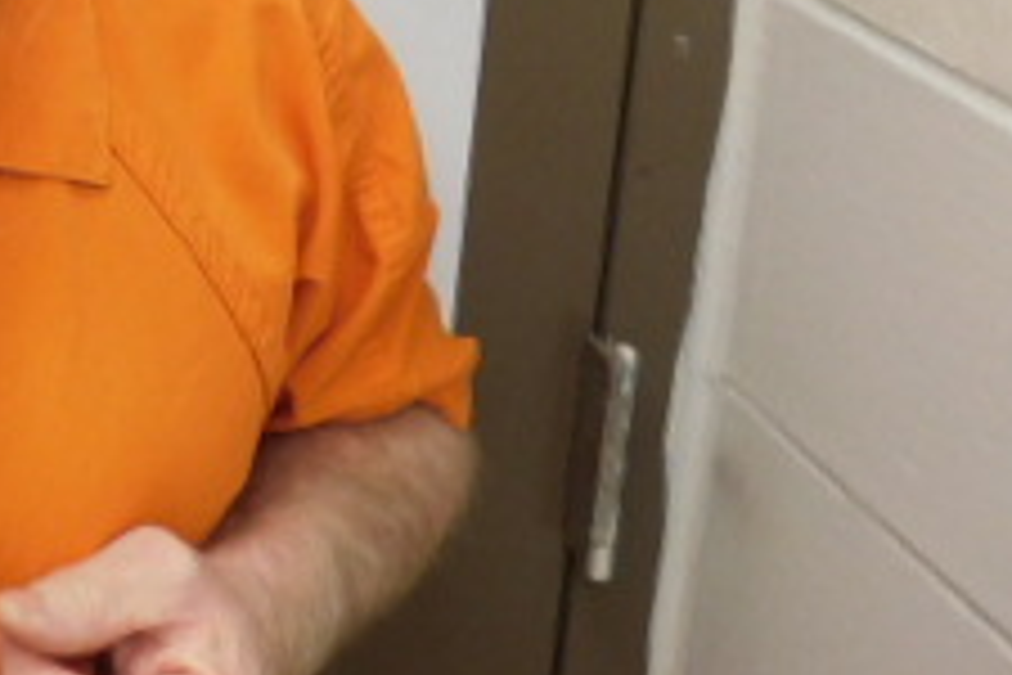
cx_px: -378
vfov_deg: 18.2
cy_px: -288
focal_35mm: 68
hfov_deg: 24.8
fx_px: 1911
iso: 125
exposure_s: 1/30
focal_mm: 4
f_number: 3
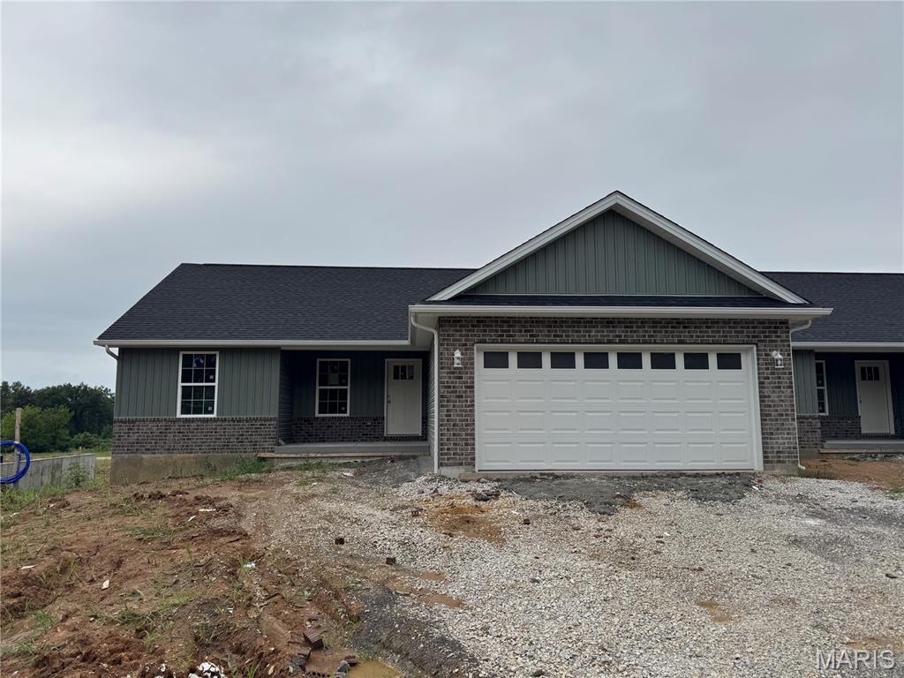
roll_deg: -0.2
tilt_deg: +6.9
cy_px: 339
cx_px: 452
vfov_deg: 56.8
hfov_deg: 71.6
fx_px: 627
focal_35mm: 24
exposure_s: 1/6410
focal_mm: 6.76
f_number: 1.78
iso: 80
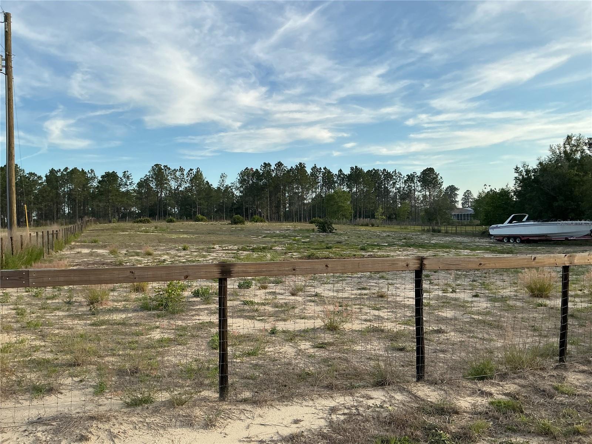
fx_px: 496
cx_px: 296
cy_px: 222
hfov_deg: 61.7
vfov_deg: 48.2
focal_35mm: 29
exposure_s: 1/855
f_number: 1.8
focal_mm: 3
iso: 25
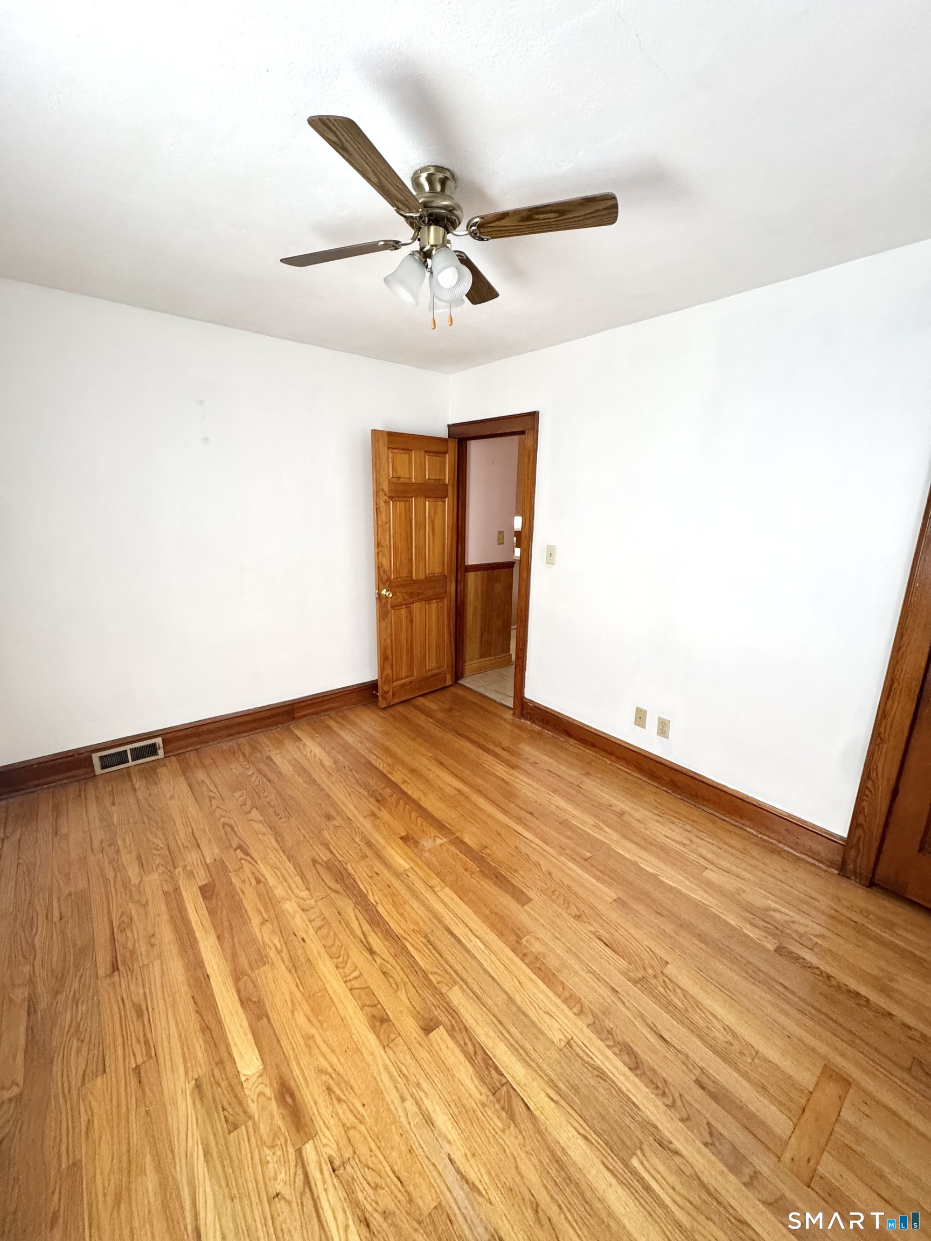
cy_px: 620
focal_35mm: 14
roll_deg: -1.1
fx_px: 502
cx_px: 466
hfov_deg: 85.7
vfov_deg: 102.1
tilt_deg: -15.2
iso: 250
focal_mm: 2.22
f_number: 2.2
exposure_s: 1/99
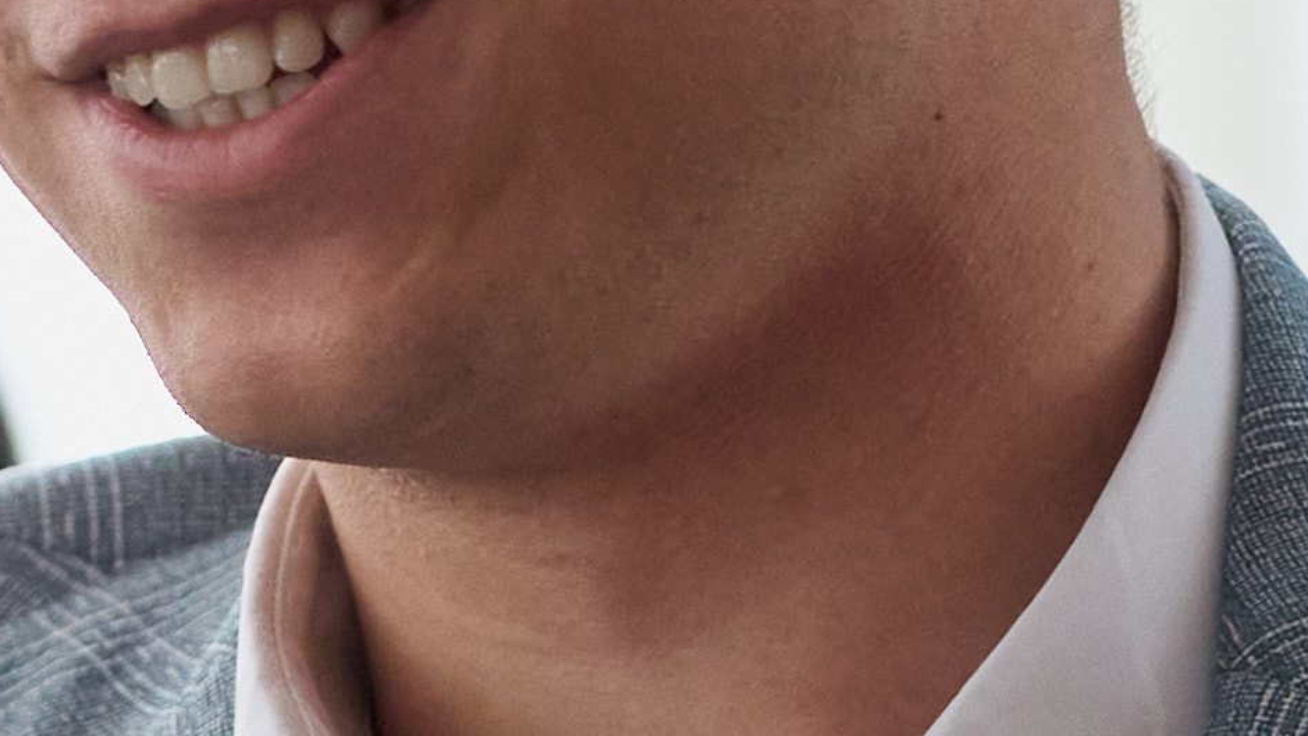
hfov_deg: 2.5
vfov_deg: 1.4
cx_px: -804
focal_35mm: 870
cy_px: 480
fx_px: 30166
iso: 2500
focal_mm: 130.1
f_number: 2.8
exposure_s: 1/250
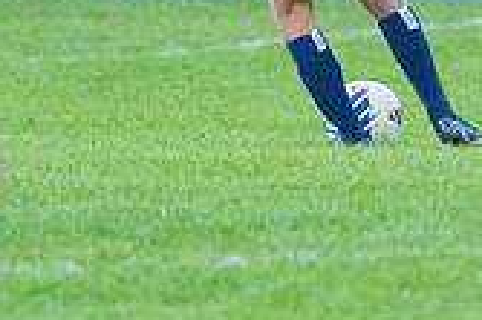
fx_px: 16278
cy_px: -200
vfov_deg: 1.1
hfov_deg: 1.7
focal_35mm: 1217
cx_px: 326
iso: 6400
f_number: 5.6
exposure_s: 1/2000
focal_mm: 350
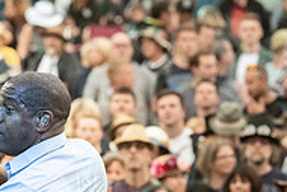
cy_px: 245
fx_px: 4500
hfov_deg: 3.7
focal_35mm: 564
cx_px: 63
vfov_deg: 2.4
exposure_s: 1/500
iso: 3600
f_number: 5.6
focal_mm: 185
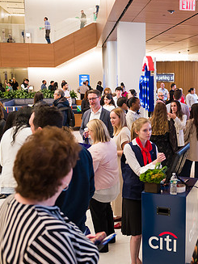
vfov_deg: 41.2
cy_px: 128
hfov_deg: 30.3
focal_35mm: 46
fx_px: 351
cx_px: 174
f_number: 3.2
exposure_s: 1/200
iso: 1600
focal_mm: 27
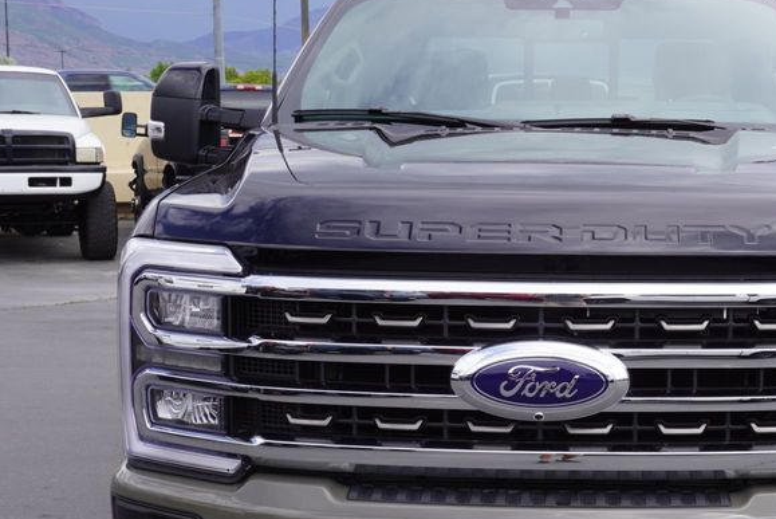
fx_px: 1488
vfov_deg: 19.7
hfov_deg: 29.0
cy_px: 376
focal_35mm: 69
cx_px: 536
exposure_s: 1/125
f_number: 9
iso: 100
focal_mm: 26
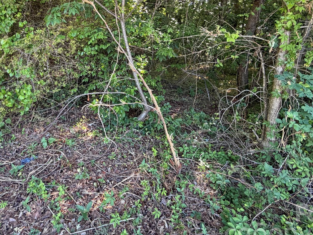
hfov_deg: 72.8
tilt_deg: -7.0
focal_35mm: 23
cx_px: 119
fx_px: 208
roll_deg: -0.9
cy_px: 60
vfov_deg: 56.1
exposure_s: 1/121
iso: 160
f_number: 2.2
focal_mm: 2.22
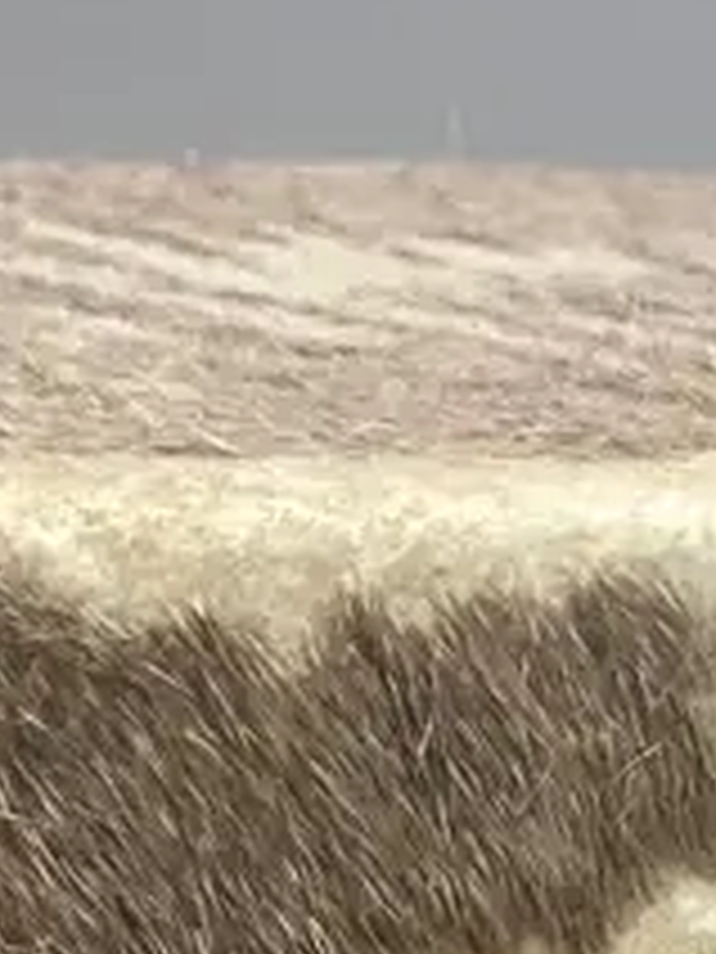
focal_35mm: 135
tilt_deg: -27.0
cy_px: 1768
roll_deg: -1.3
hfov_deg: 11.0
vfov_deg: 13.1
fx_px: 3723
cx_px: 491
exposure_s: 1/50
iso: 320
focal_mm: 3.99
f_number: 1.8
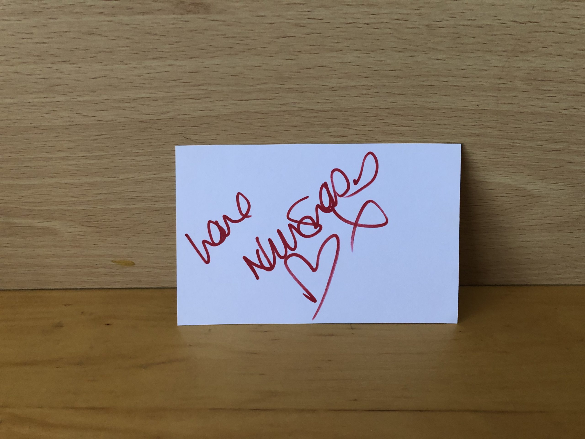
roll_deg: -0.8
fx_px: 473
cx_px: 292
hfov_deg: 63.4
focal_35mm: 28
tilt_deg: -27.1
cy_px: 220
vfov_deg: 49.7
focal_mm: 3.99
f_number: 1.8
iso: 80
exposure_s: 1/15
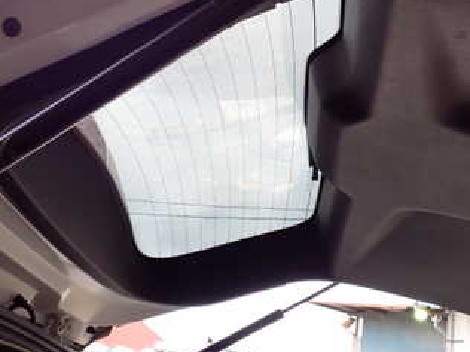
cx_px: 137
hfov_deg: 33.3
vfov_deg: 25.4
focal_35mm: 57
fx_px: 774
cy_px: 88
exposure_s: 1/125
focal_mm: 5.4
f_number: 3.2
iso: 100
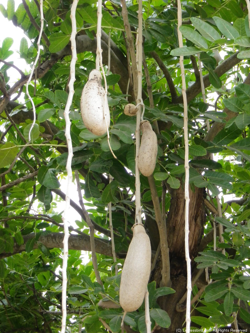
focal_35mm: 122
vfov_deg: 16.1
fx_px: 1175
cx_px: 125
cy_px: 166
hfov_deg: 12.1
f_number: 5.5
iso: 200
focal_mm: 21.6
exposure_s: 1/80
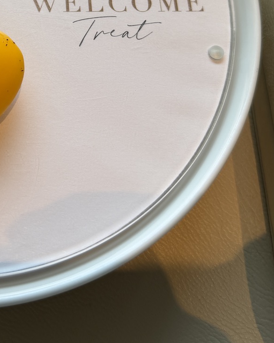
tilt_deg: -61.4
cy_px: 5
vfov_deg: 27.9
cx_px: 1
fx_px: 648
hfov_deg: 22.9
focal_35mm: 64
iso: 50
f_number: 1.78
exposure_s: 1/145
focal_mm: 6.76
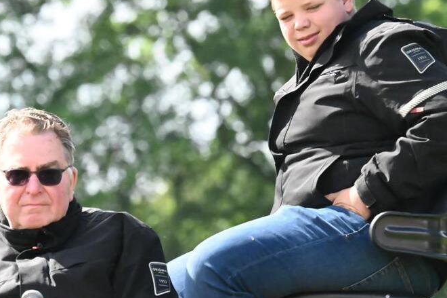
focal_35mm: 601
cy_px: 204
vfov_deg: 2.3
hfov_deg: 3.4
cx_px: 187
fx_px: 7457
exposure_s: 1/8000
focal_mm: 400
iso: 32000
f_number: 13
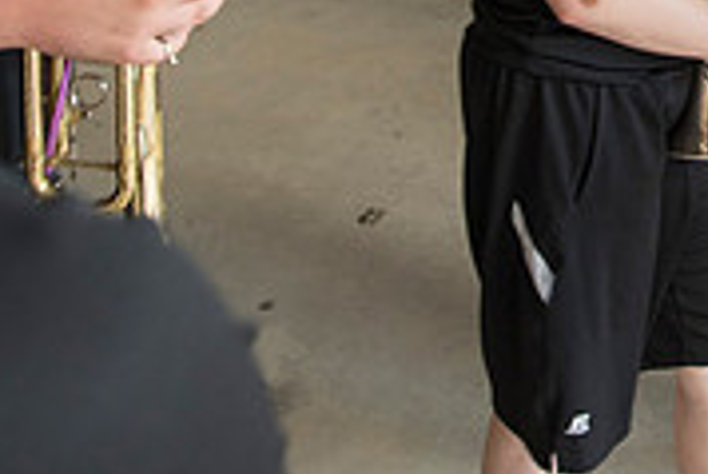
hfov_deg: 23.6
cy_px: -285
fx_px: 1535
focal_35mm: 78
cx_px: 859
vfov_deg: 15.8
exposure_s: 1/60
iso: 640
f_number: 5
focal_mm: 24
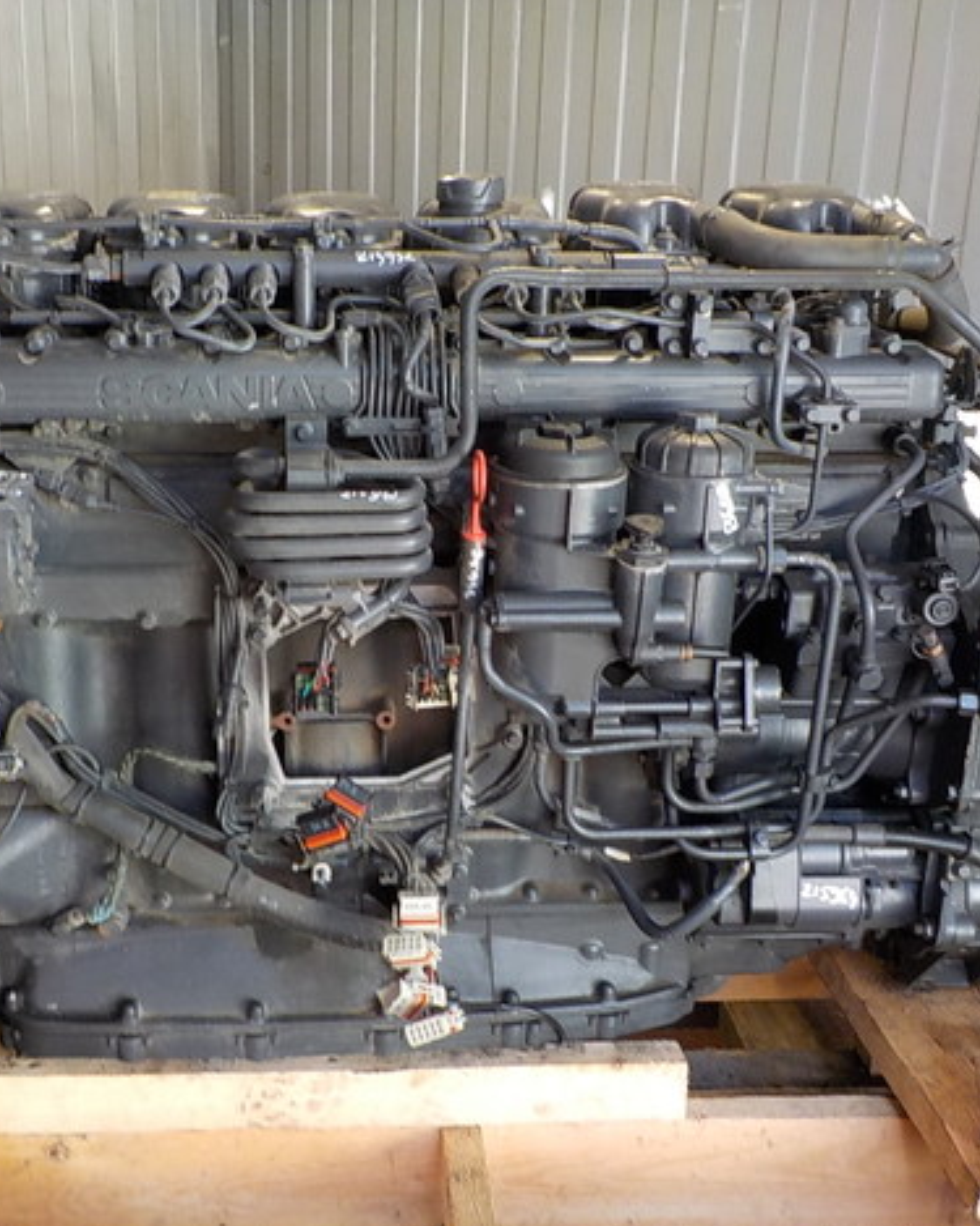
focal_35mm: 40
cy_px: 617
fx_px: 1451
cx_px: 379
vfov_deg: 45.8
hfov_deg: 37.1
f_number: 3.3
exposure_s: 1/30
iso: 140
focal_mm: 4.1
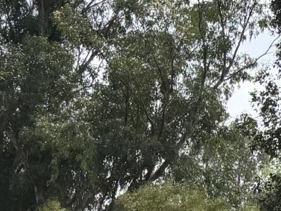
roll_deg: +1.6
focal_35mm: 177
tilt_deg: +11.6
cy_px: 169
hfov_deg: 9.1
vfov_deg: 8.4
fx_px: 1437
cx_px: 837
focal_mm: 5.96
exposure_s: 1/3021
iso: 50
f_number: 1.6
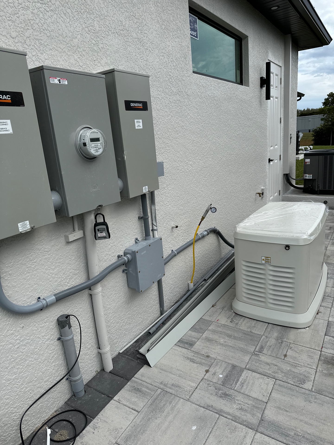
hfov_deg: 56.8
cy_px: 222
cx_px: 167
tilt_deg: -14.0
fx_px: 309
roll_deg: +5.6
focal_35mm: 24
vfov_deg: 71.6
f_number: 1.78
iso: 80
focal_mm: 6.86
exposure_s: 1/5348
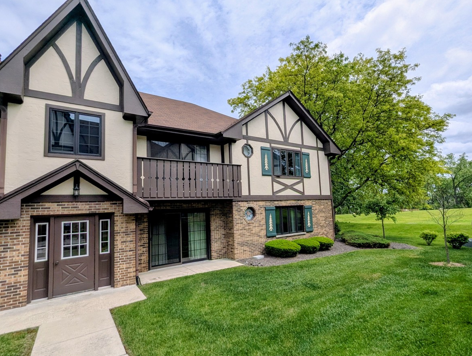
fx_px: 219
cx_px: 229
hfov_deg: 94.4
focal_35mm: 16
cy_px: 177
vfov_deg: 78.3
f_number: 2.2
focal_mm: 1.95
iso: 49
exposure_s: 1/2611
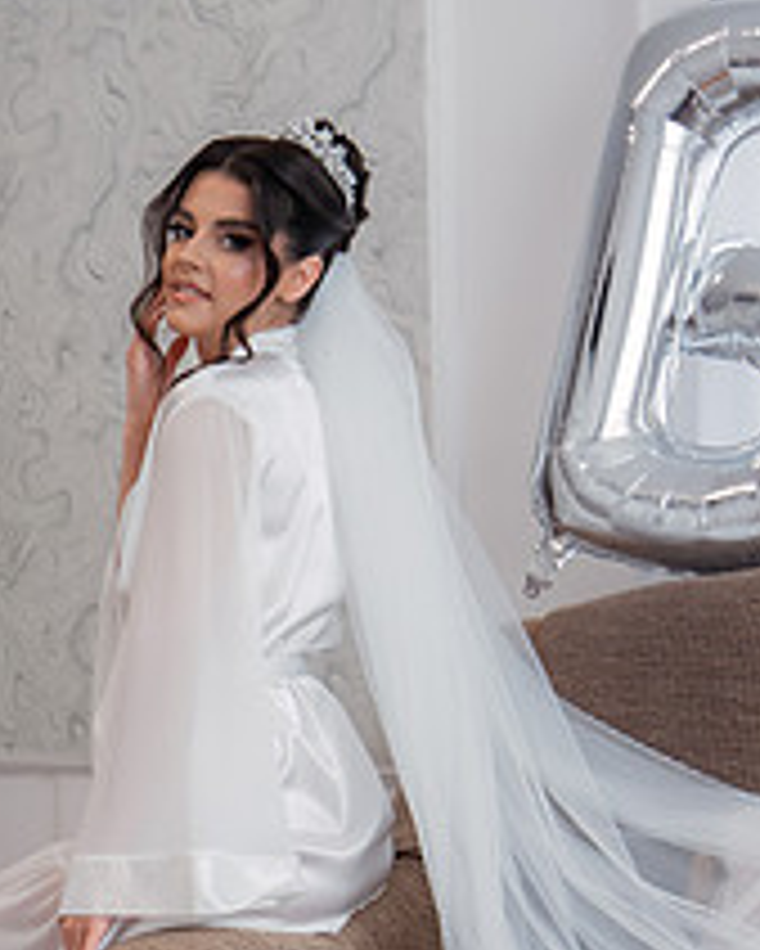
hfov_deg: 21.4
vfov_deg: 27.7
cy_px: 754
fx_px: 1882
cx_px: -117
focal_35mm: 67
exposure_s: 1/250
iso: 1250
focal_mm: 26
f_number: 3.5
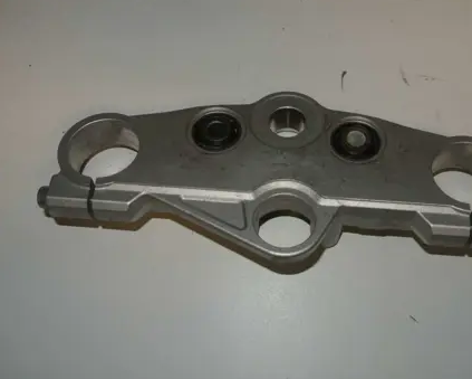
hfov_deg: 42.7
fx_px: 601
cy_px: 195
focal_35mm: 43
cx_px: 278
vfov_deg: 34.9
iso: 200
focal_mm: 13.6
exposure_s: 1/60
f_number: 4
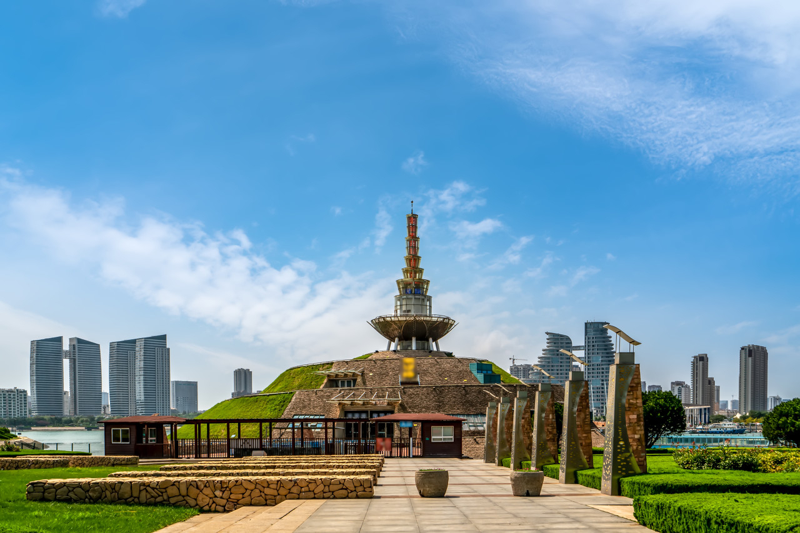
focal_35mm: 35
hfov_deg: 54.4
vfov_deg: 37.8
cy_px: 266
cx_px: 400
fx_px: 778
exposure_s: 1/320
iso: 100
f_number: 10
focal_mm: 35
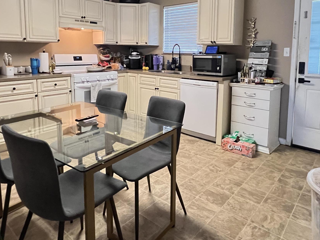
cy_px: 74
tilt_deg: -5.4
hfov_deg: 71.5
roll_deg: -1.6
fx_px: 222
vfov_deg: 55.2
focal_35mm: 24
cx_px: 174
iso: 1000
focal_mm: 1.57
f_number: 1.8
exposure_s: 1/60
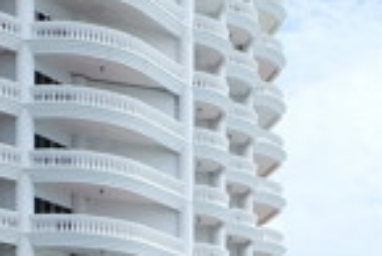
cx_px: 385
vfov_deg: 12.4
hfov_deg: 19.9
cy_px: 494
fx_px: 1052
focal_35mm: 99
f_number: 14
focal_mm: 16
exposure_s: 1/350
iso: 400
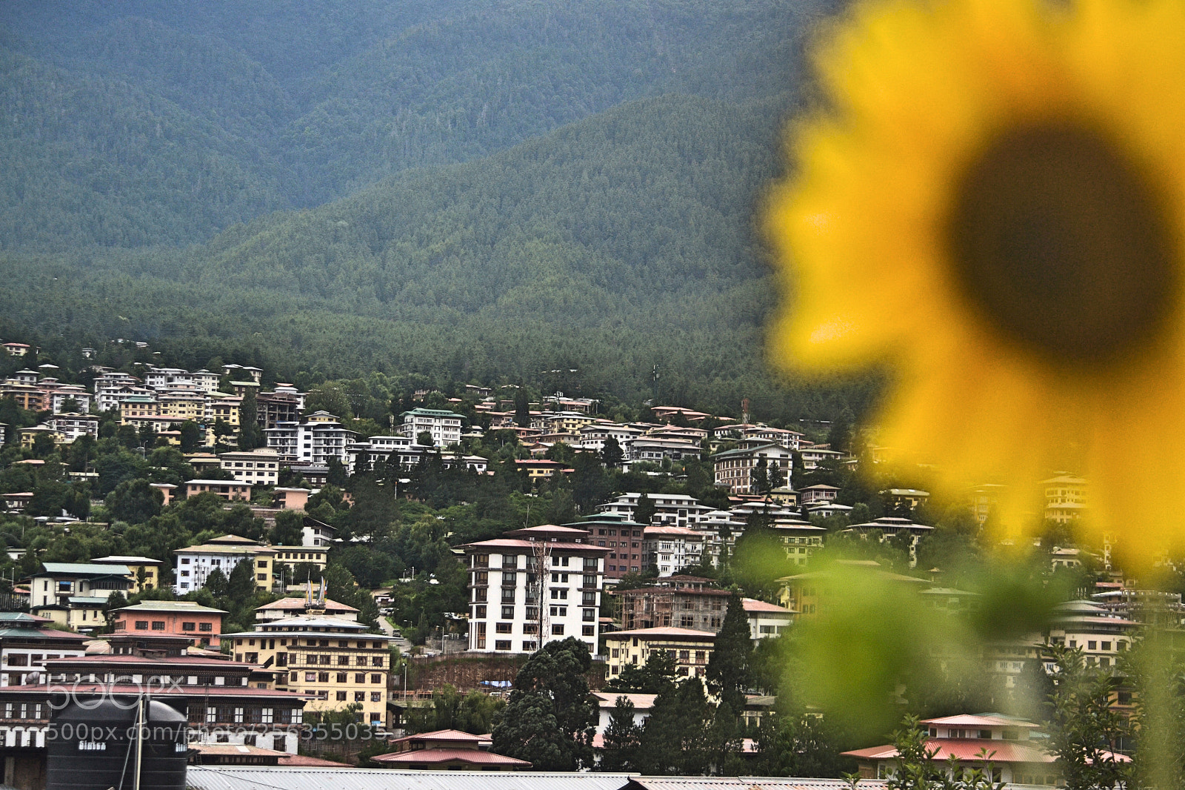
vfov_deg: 11.4
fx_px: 3949
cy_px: 395
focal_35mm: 120
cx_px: 592
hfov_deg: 17.1
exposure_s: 1/800
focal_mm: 80
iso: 200
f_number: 4.5
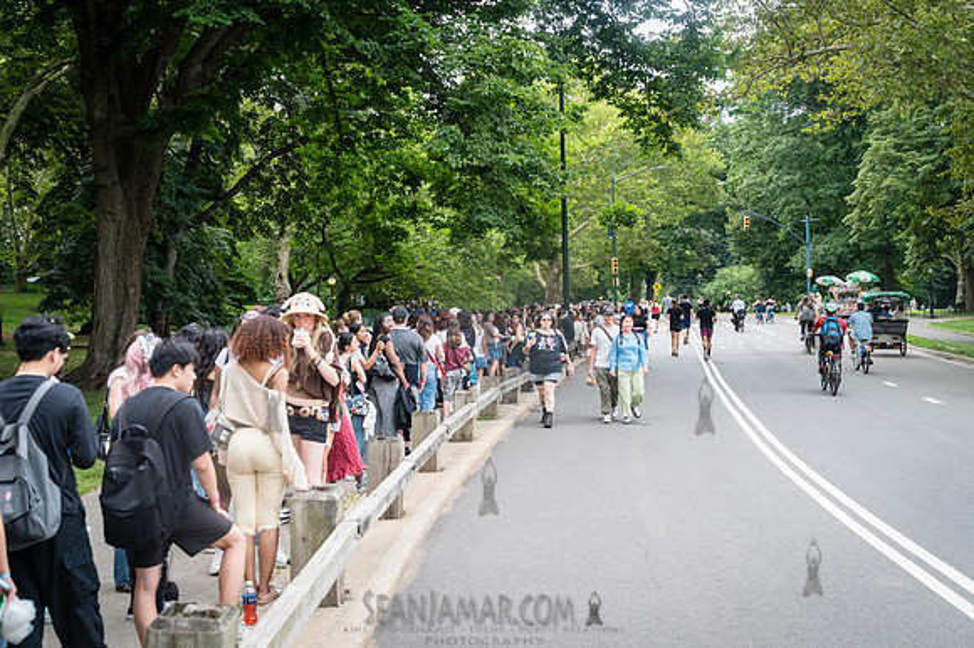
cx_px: 487
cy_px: 324
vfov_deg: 33.4
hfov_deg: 48.5
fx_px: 1082
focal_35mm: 40
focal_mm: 40
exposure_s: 1/250
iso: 1250
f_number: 4.5
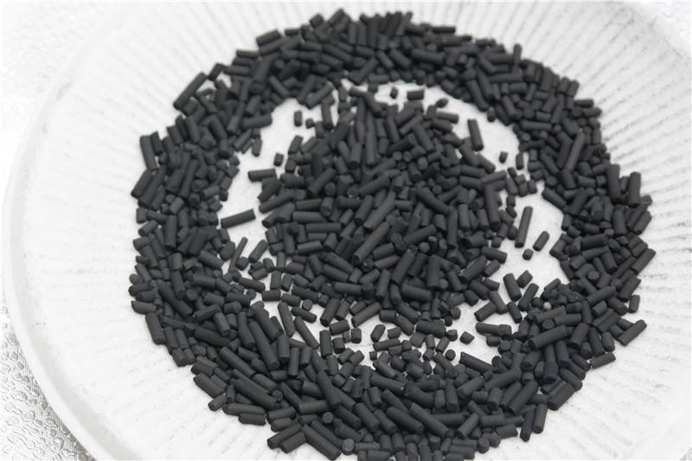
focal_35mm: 84
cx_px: 346
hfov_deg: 24.2
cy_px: 230
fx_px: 1614
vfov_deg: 16.3
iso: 800
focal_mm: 55
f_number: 5.6
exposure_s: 1/80
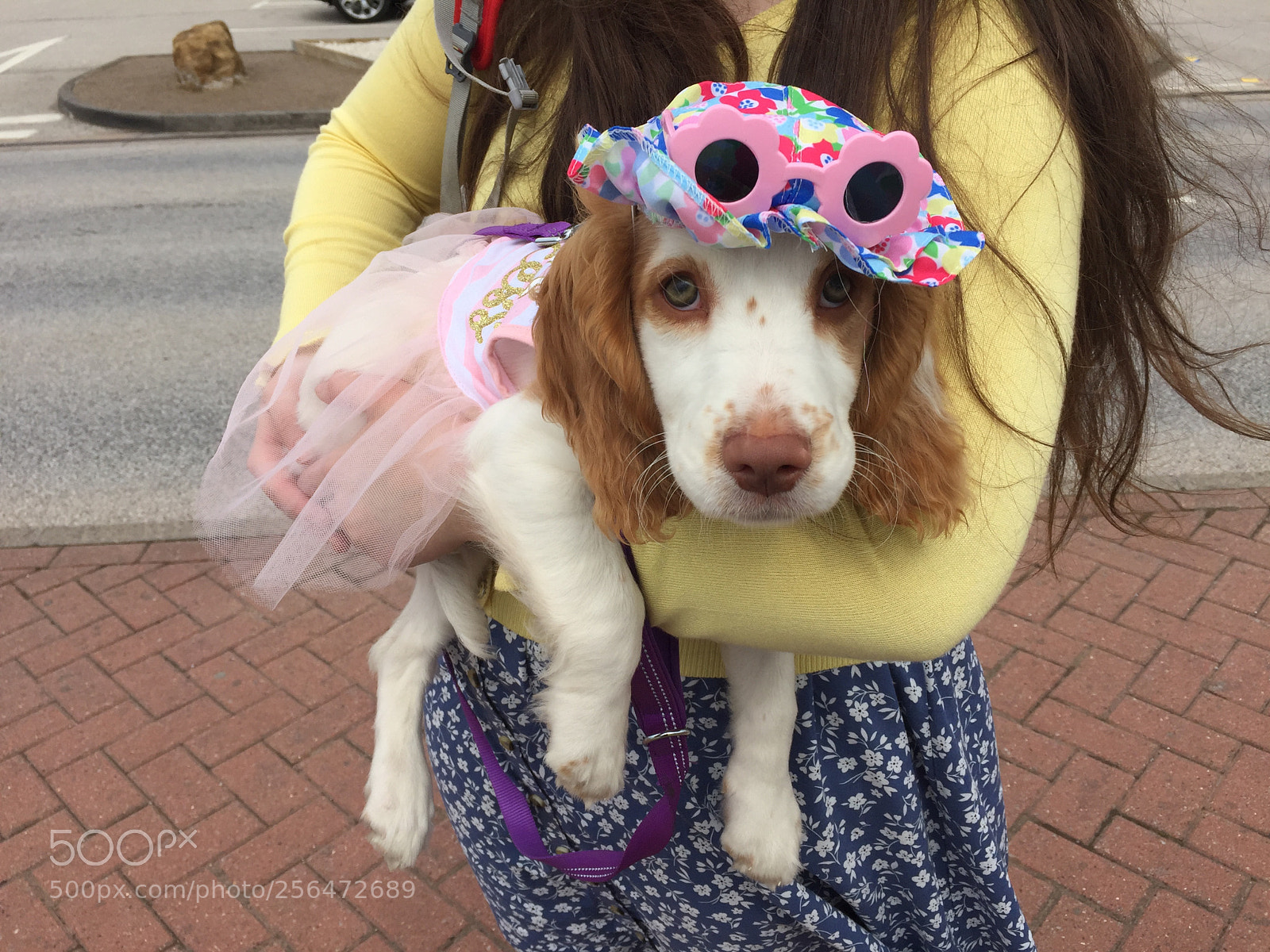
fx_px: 1064
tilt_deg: -28.4
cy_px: 476
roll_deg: +3.5
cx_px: 635
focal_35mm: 29
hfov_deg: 61.7
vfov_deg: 48.2
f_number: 2.2
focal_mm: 4.15
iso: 32
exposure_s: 1/1883
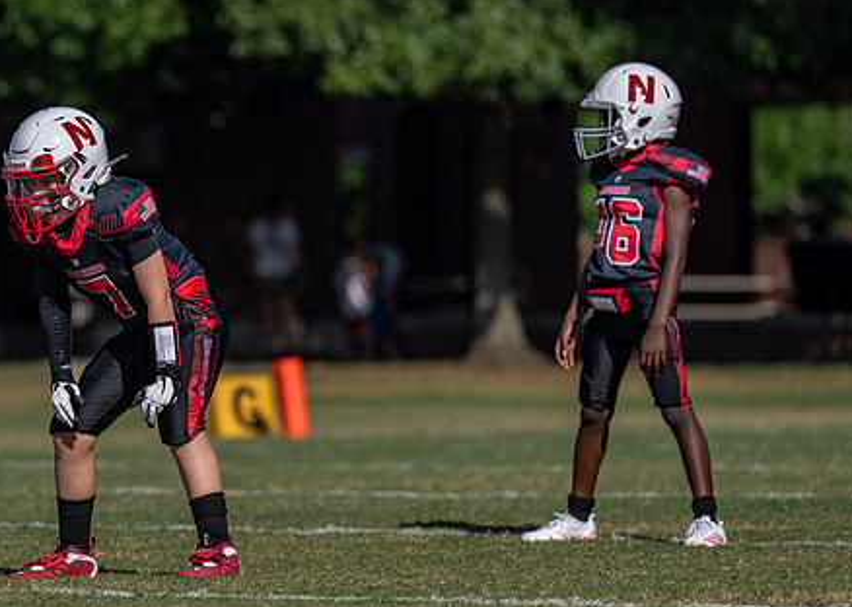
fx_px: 11459
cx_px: 5
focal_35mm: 474
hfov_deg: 4.3
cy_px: 310
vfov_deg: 3.0
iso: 100
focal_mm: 200
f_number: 2.8
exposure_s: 1/3200
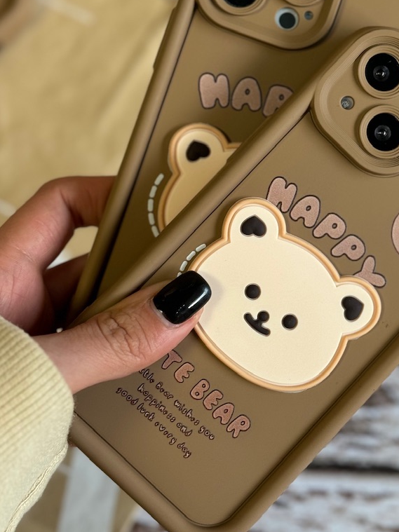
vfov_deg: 24.0
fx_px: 1245
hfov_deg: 18.1
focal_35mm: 81
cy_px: 170
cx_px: 302
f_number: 1.78
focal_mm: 6.86
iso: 80
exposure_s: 1/100
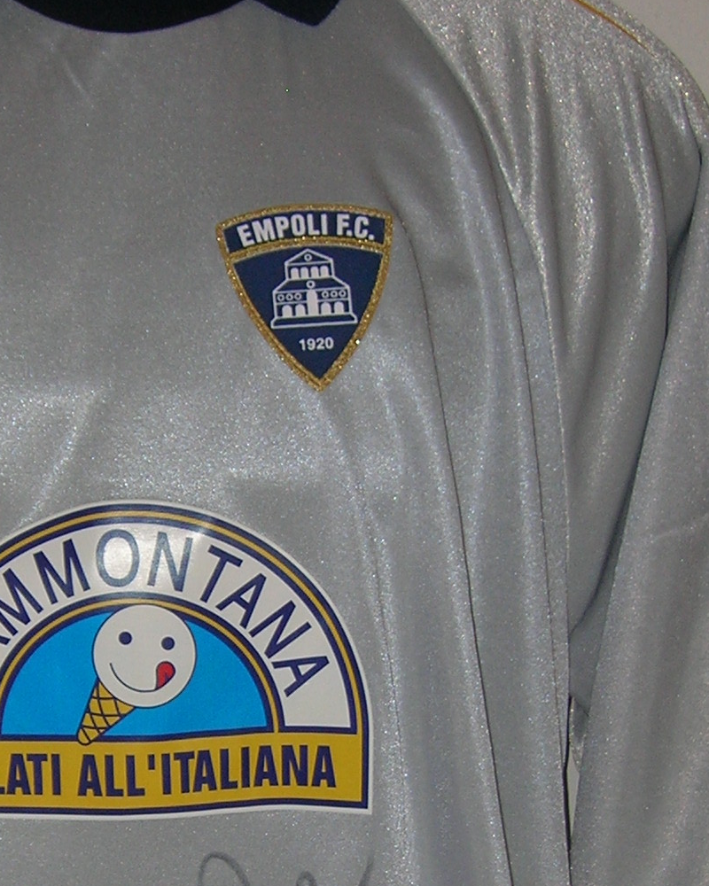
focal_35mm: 86
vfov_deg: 21.9
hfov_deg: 17.7
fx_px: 2256
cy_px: 714
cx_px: 114
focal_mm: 5.7
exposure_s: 1/60.1
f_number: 2.9
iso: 50
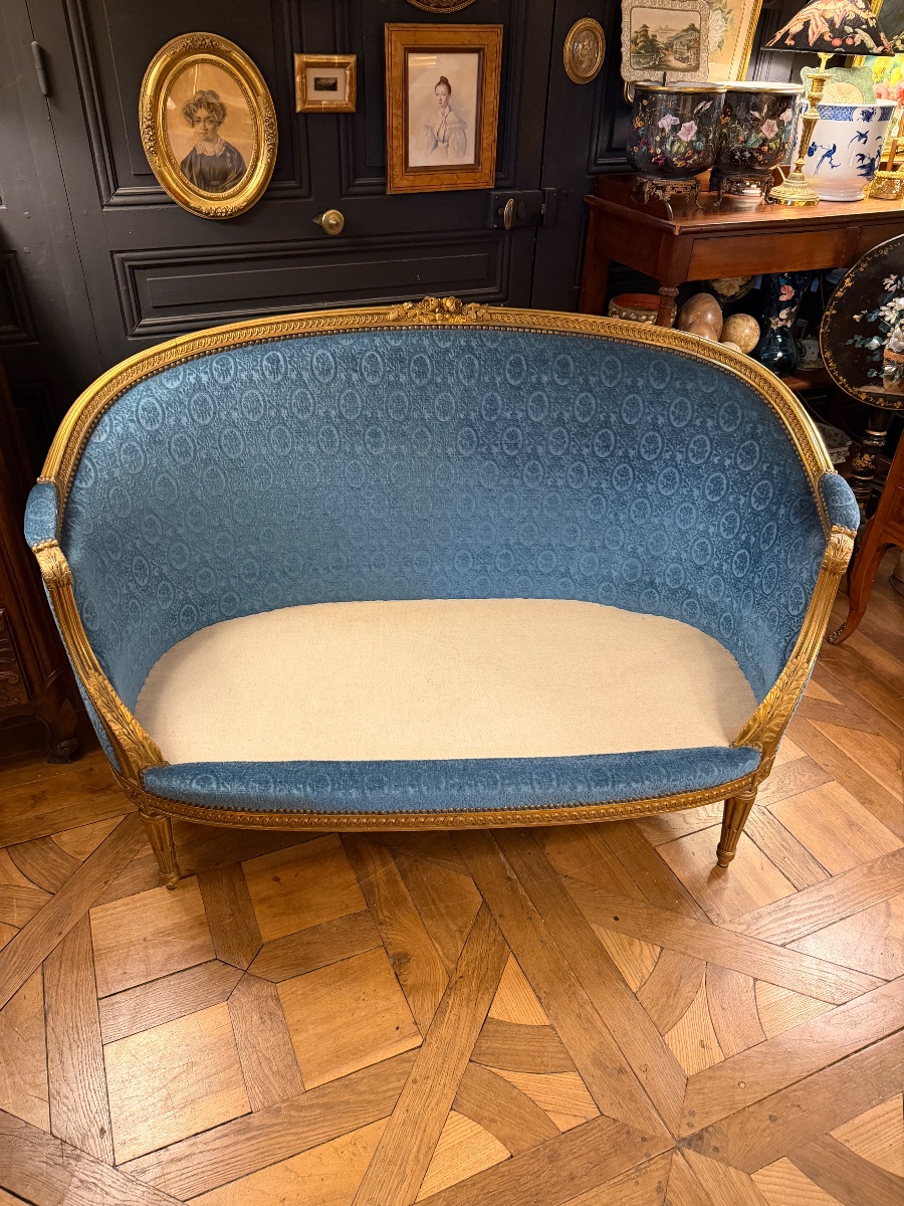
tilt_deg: -34.2
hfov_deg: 56.8
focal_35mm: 24
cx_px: 452
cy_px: 603
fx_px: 836
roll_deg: -1.3
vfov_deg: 71.6
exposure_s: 1/50
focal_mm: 6.76
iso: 500
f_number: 1.78
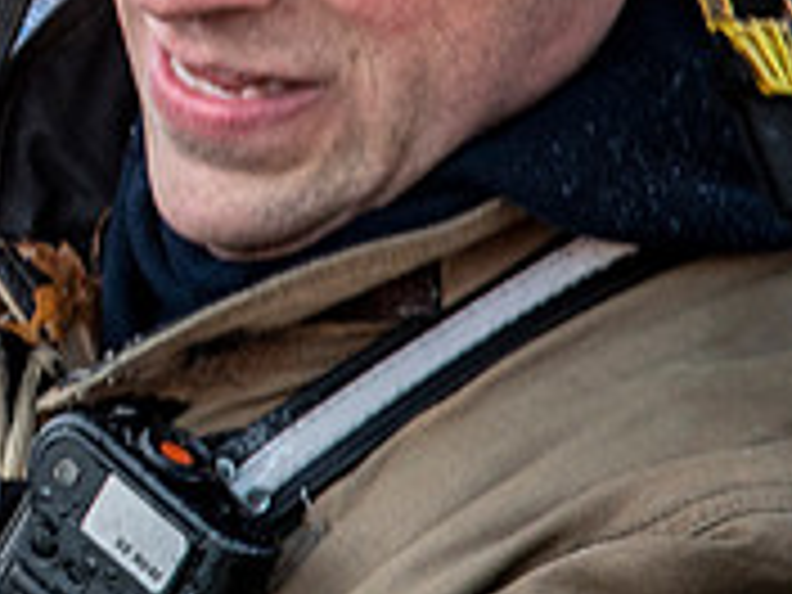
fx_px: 10662
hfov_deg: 4.2
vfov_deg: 3.2
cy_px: 85
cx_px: -373
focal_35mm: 466
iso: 500
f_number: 8
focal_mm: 80
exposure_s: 1/100
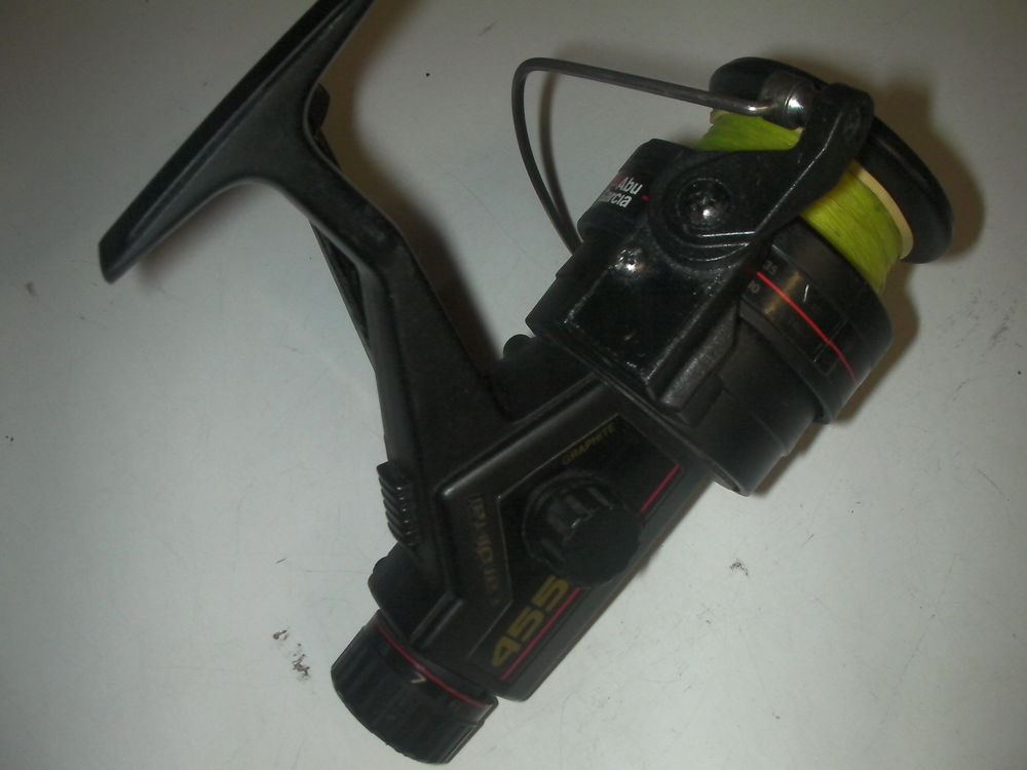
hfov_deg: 49.0
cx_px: 514
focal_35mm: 38
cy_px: 385
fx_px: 1127
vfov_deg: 37.7
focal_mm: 6.3
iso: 200
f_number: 5.6
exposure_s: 1/30
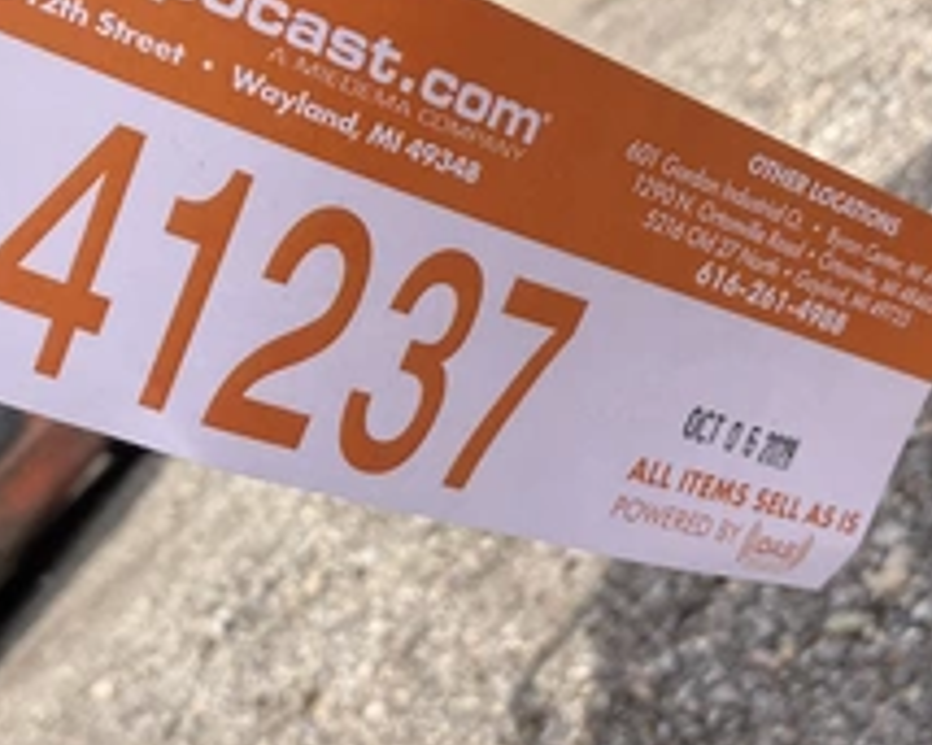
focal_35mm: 53
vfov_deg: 28.6
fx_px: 1461
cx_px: 331
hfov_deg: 35.1
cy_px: 379
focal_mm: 3
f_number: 1.8
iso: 25
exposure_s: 1/912
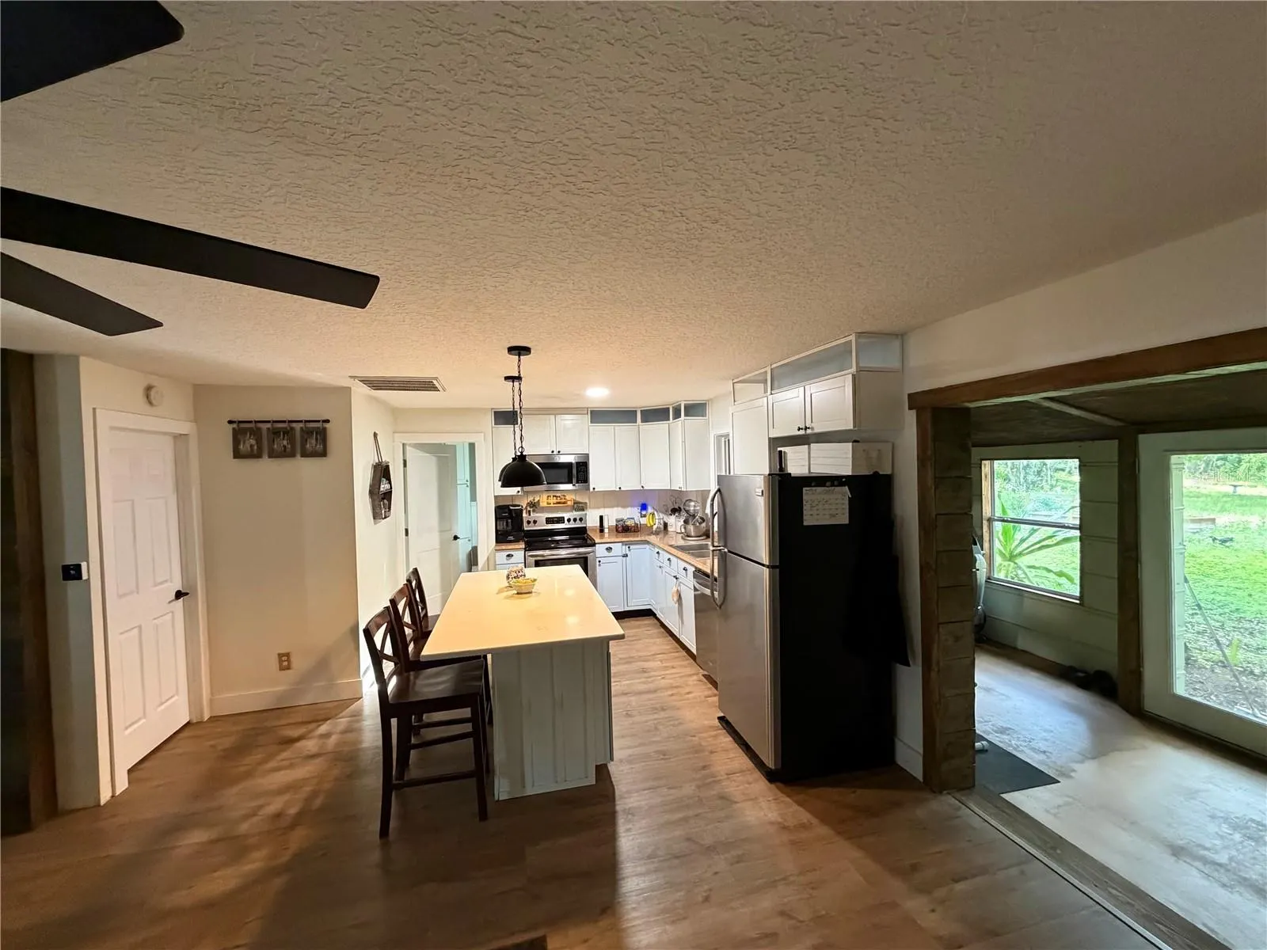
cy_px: 475
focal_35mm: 14
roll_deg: +1.9
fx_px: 512
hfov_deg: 102.1
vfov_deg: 85.7
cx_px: 634
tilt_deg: -1.3
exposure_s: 1/59
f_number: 2.2
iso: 640
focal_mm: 2.22
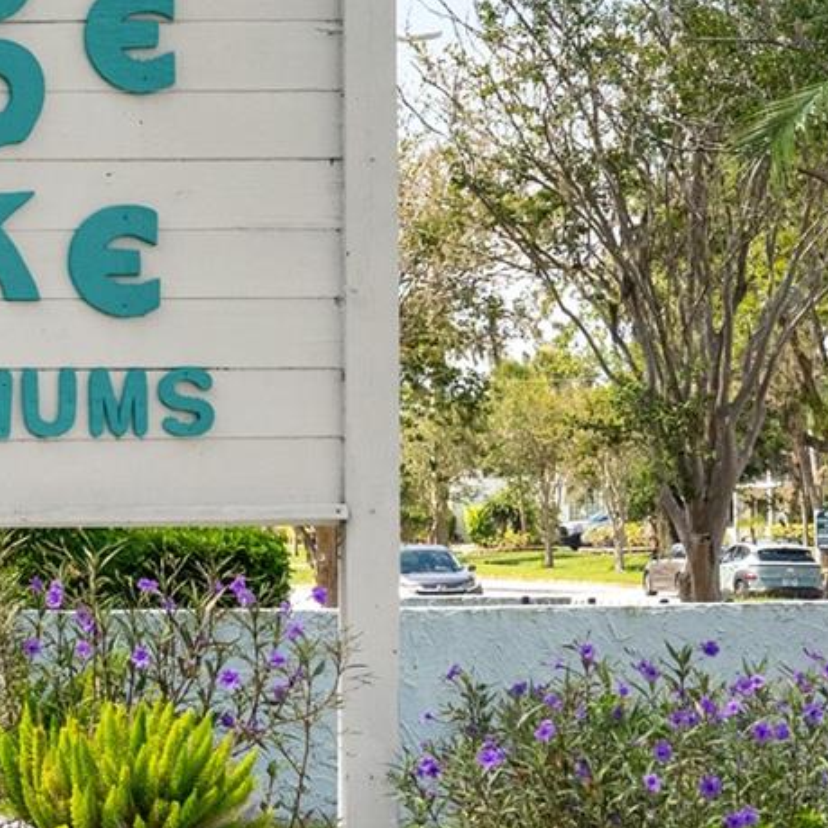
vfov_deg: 11.3
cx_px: -303
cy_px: 209
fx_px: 4168
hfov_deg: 11.0
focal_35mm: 154
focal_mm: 52
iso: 640
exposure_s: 1/1000
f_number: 11
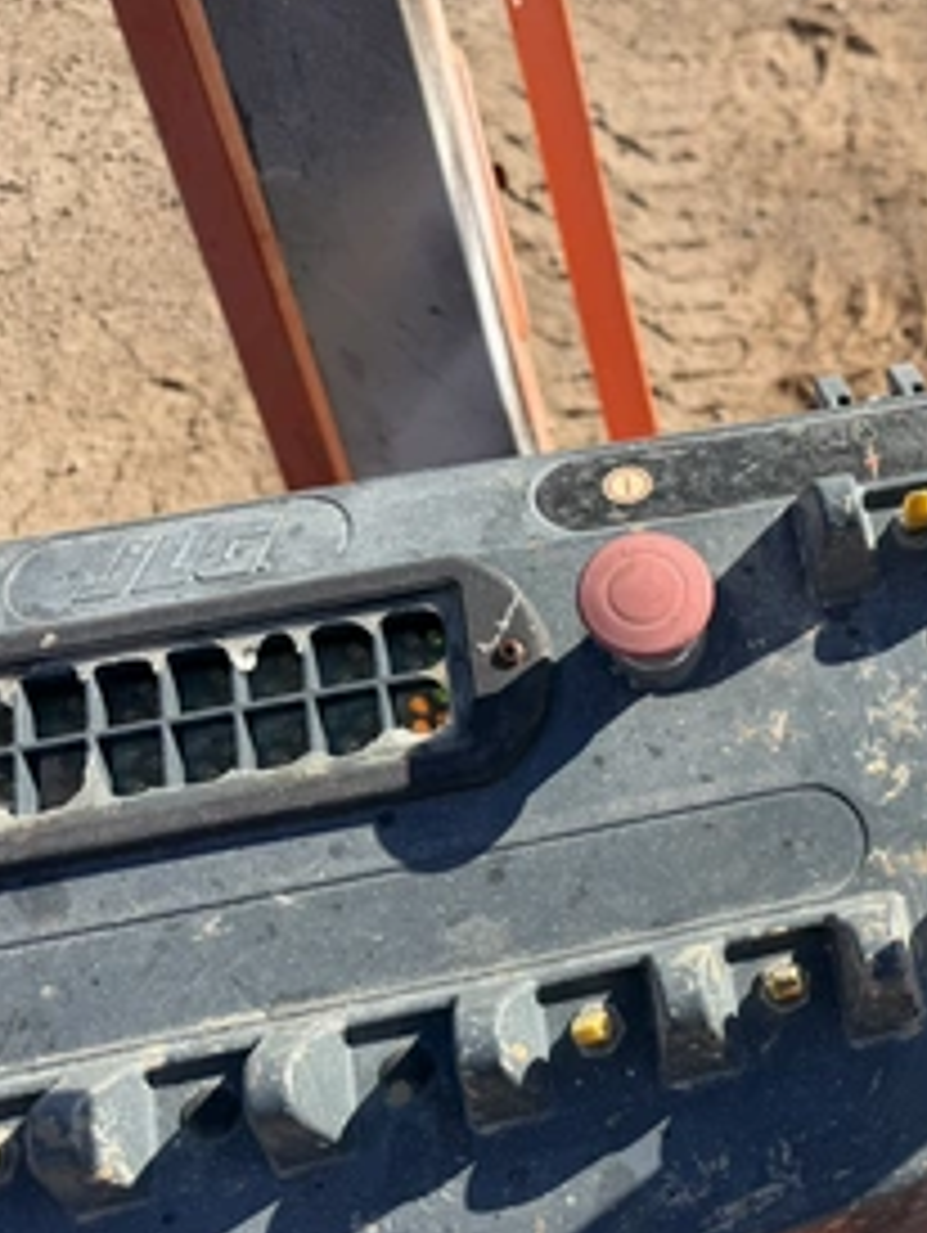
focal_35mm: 35
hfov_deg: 37.3
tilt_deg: -58.1
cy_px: 666
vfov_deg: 52.5
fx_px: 1248
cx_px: 886
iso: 80
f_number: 1.78
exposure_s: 1/2801
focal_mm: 6.76
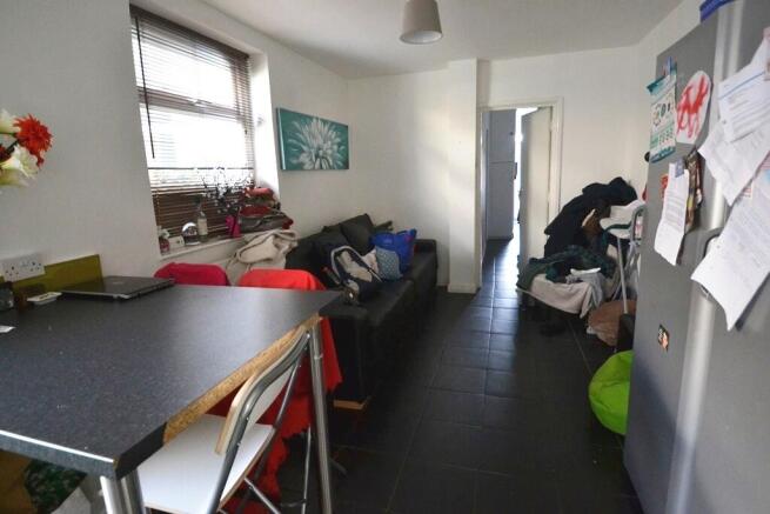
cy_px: 257
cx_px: 385
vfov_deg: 67.4
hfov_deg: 90.0
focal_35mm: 18
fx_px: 385
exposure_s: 1/60
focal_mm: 12
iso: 1600
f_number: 3.8
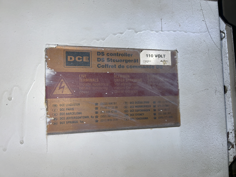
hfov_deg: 67.3
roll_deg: +2.2
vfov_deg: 53.1
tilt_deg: +3.6
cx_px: 118
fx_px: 177
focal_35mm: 26
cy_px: 88
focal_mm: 5.7
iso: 50
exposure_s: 1/74
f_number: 1.5
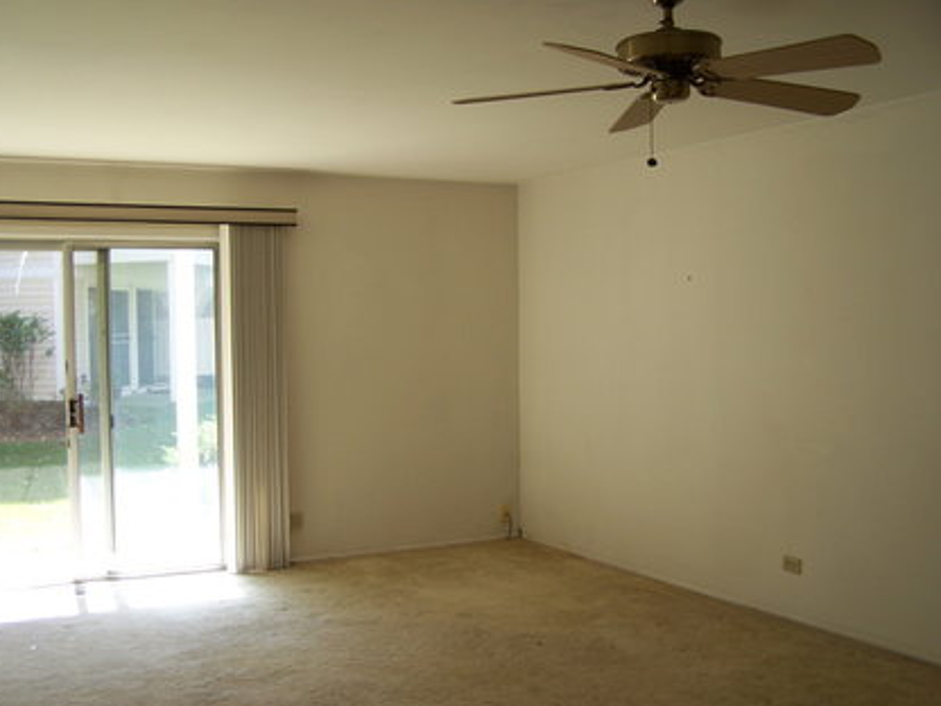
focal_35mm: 39
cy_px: 360
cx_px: 467
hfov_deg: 47.9
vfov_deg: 36.8
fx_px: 1060
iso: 80
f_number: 2.8
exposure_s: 1/60
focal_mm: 6.3
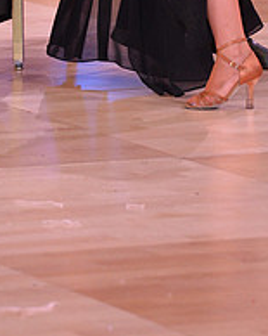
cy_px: -161
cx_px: 89
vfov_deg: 3.9
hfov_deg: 3.2
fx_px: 4862
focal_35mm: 490
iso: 1600
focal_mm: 175
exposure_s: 1/250
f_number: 5.6
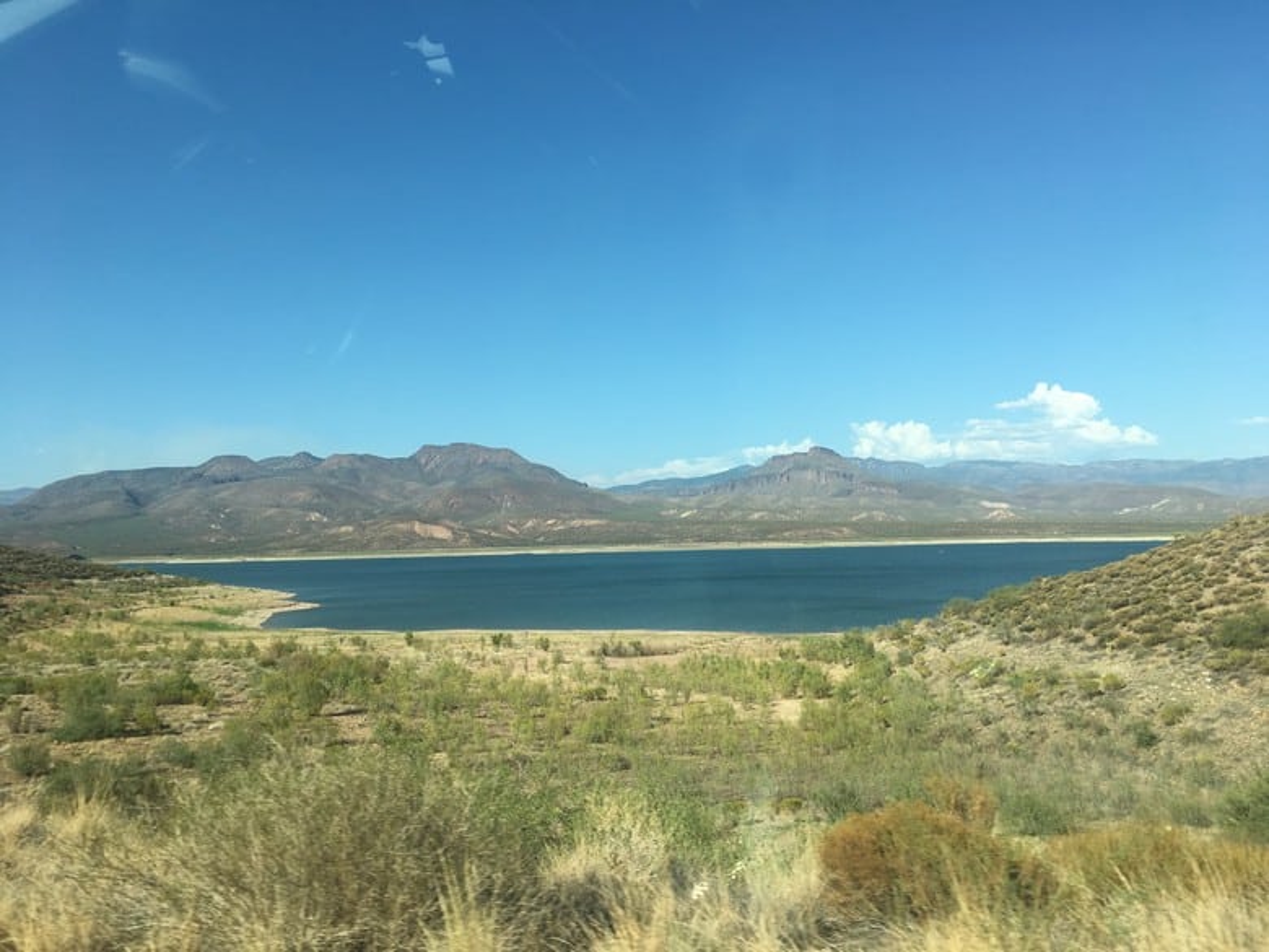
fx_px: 1063
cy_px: 476
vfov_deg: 48.2
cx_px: 634
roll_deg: +2.5
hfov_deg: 61.7
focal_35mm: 29
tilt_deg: +2.5
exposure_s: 1/1479
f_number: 2.2
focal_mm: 4.15
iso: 25
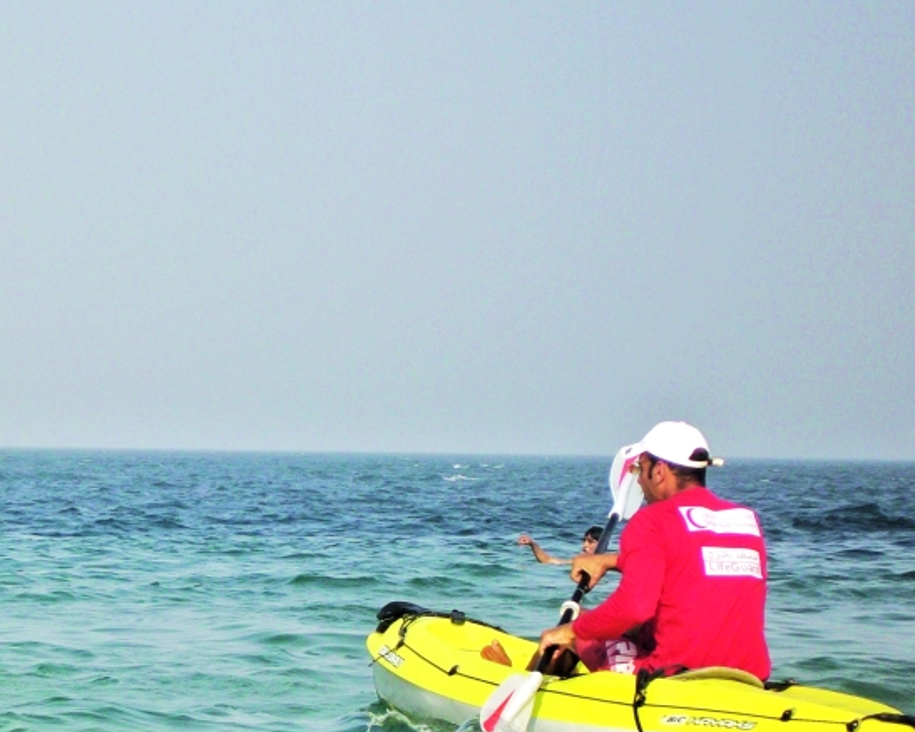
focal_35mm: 182
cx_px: 154
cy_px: 562
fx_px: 4930
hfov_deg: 10.6
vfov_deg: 8.5
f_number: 4.9
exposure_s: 1/400
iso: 64
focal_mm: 18.3
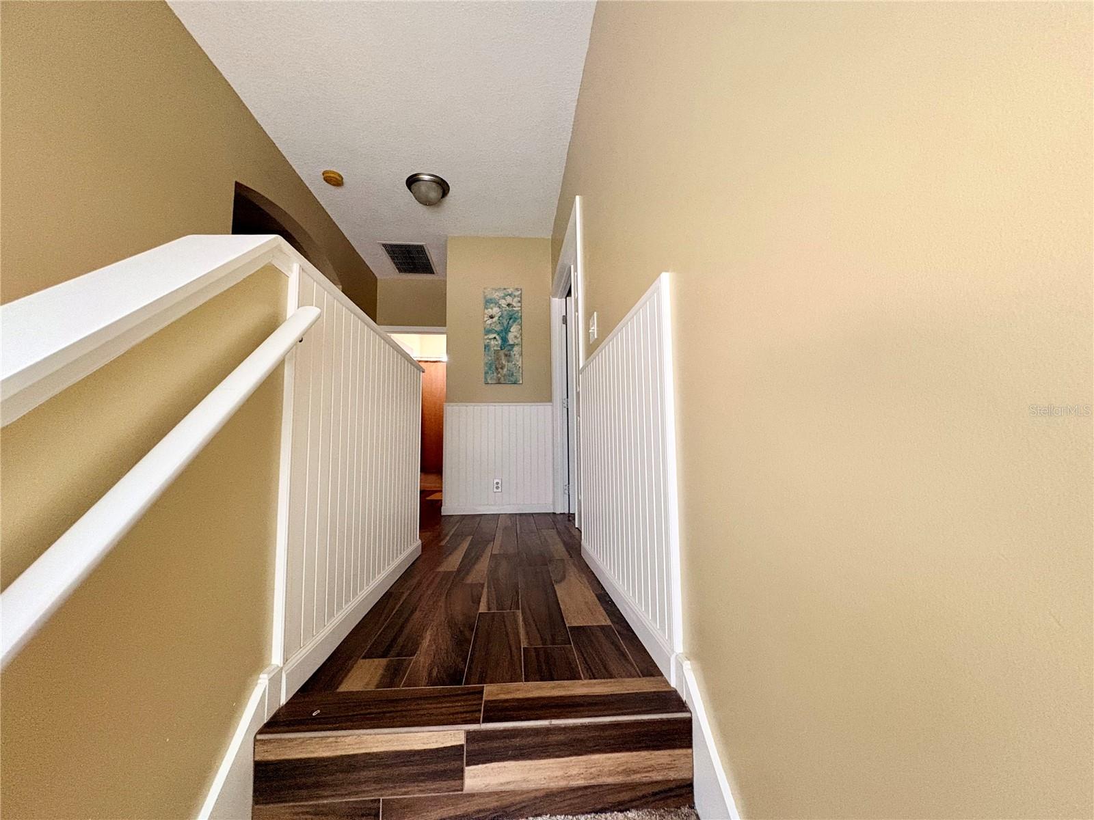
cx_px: 547
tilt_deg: +5.8
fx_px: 442
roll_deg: +1.0
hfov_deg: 102.1
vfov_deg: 85.7
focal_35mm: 14
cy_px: 410
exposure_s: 1/60
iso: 500
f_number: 2.2
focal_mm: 2.22
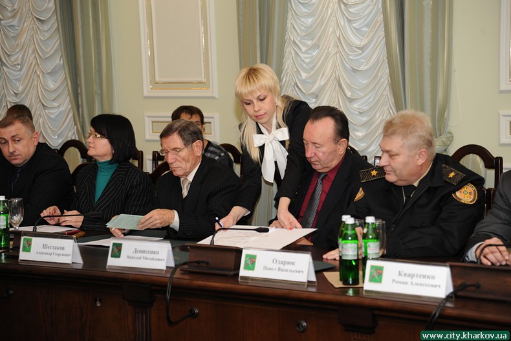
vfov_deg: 15.9
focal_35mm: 86
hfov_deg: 23.6
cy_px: 171
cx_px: 254
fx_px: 1221
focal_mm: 85
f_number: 4
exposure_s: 1/160
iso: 800
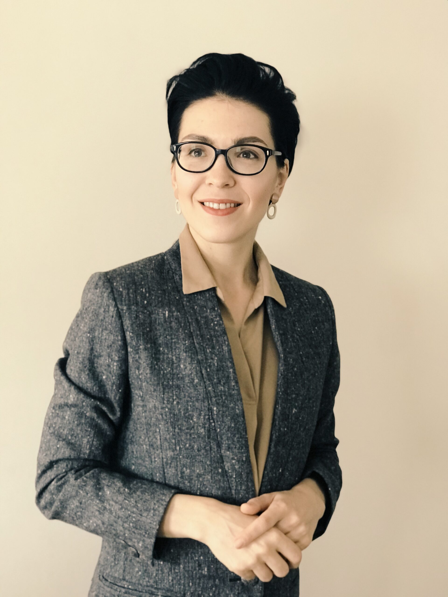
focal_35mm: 57
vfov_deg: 33.8
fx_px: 984
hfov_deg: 25.7
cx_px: 224
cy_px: 298
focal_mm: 6.6
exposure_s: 1/50
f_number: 2.8
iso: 320
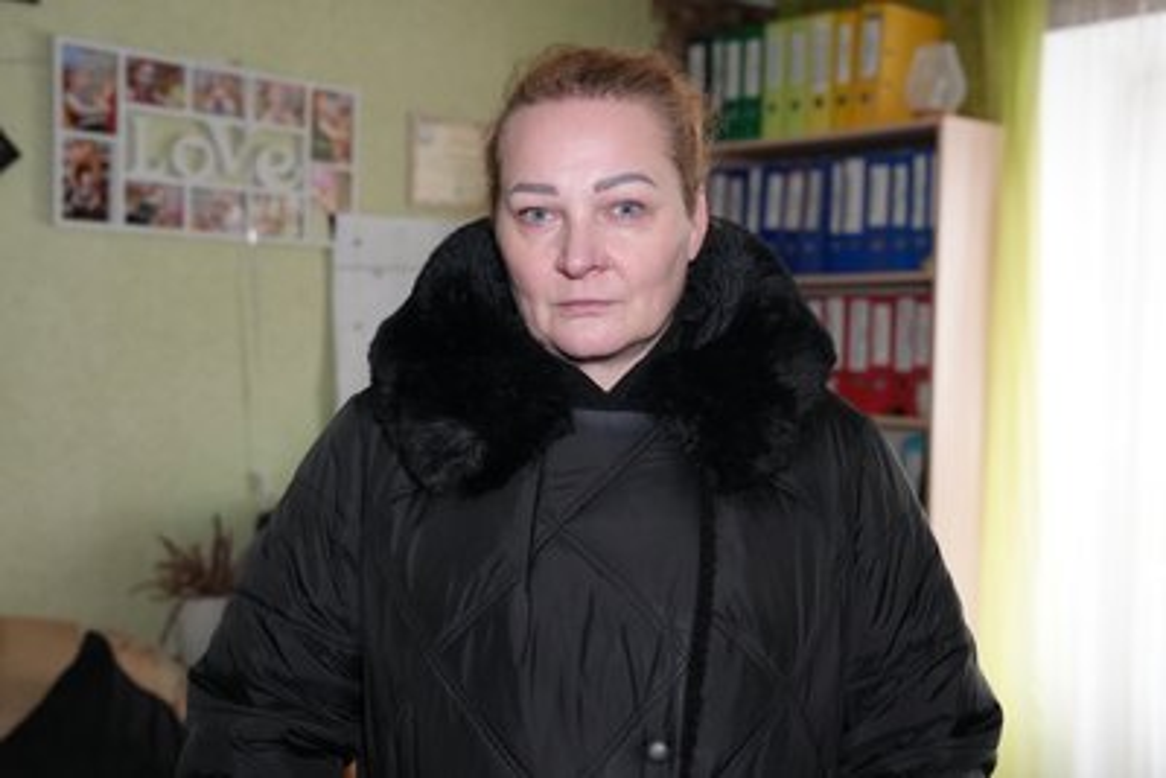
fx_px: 1458
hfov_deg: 43.6
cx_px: 583
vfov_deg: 29.9
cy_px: 389
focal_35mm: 45
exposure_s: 1/160
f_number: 4
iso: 6400
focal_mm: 45
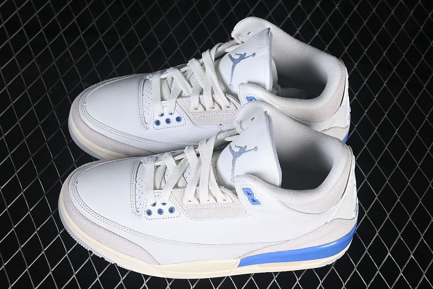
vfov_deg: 18.2
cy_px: 144
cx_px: 216
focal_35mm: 75
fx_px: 902
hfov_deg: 27.0
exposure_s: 1/80
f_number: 7.1
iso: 160
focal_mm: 50
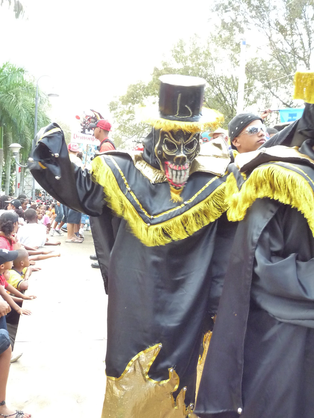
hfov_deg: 36.8
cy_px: 209
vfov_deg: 47.9
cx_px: 157
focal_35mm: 39
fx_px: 472
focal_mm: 4.8
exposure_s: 1/60
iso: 400
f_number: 2.8
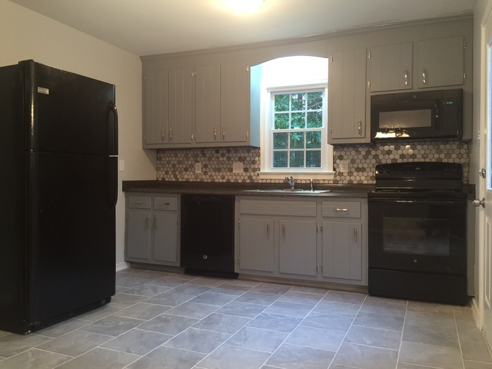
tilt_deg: -2.5
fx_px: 412
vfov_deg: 48.2
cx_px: 246
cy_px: 184
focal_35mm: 29
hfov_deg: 61.7
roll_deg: -1.5
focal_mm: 4.15
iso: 80
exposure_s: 1/15
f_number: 2.2
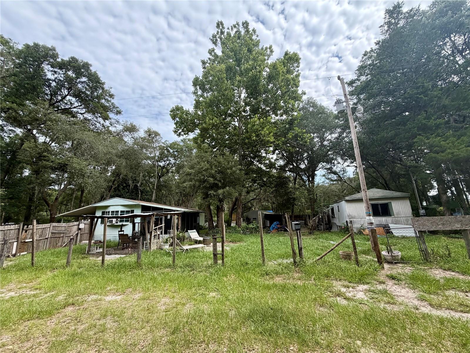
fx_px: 190
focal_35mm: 14
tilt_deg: +17.1
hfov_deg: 102.1
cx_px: 235
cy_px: 176
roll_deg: +2.3
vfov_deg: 85.7
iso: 40
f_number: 2.2
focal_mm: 2.22
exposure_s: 1/751
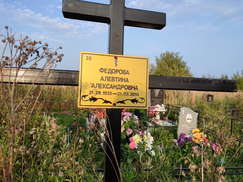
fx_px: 183
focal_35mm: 26
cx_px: 126
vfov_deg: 53.1
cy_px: 88
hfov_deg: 67.3
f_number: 1.9
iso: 50
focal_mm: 6.04
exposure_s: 1/253
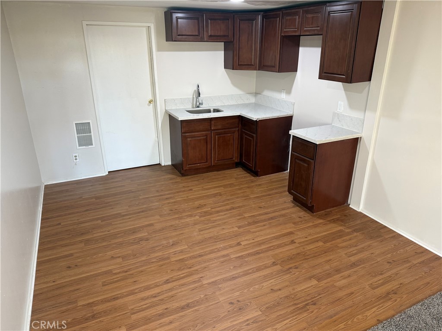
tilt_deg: -21.7
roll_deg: -0.4
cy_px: 166
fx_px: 306
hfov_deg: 71.6
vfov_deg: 56.8
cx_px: 221
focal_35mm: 24
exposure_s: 1/60
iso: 200
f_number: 1.78
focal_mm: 6.76
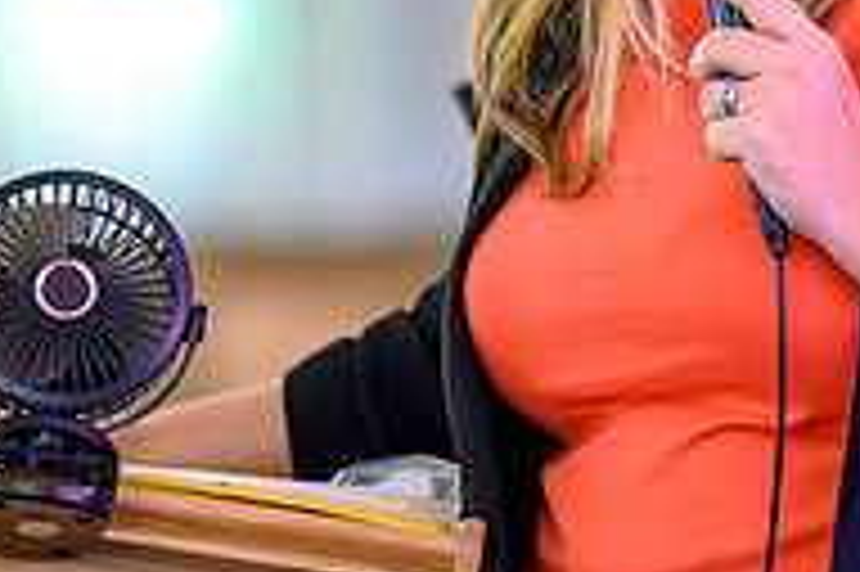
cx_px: 410
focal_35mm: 607
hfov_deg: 3.4
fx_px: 14488
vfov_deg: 2.3
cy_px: 95
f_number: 2.8
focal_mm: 200
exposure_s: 1/200
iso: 12800
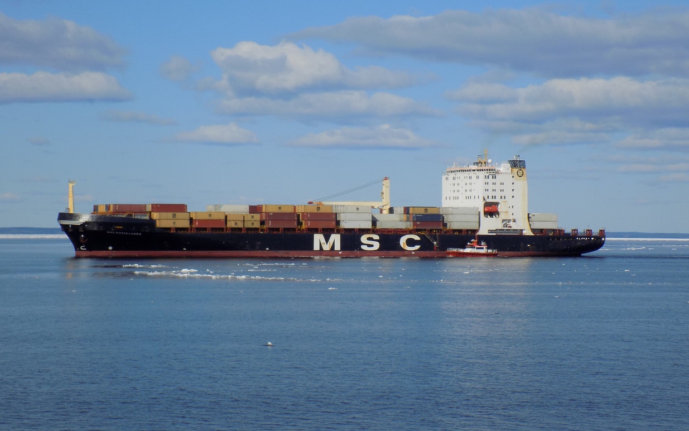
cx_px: 344
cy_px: 191
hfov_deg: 20.2
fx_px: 1934
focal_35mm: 103
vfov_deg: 12.7
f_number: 4.6
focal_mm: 17.2
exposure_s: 1/1250
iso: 80
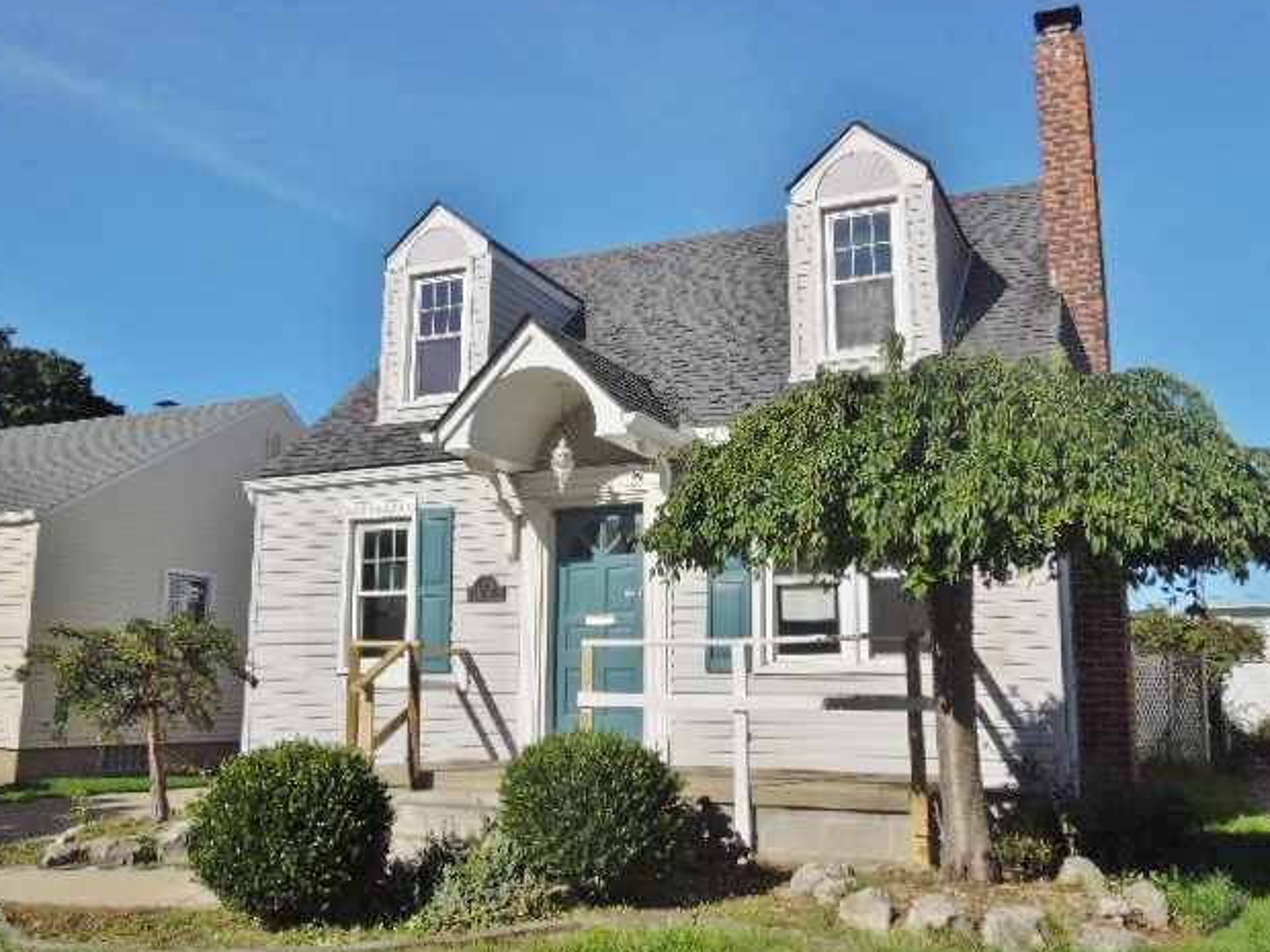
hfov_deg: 56.8
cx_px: 627
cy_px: 471
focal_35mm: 32
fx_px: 1174
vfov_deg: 44.2
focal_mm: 5.6
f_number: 7.2
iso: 100
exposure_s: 1/640
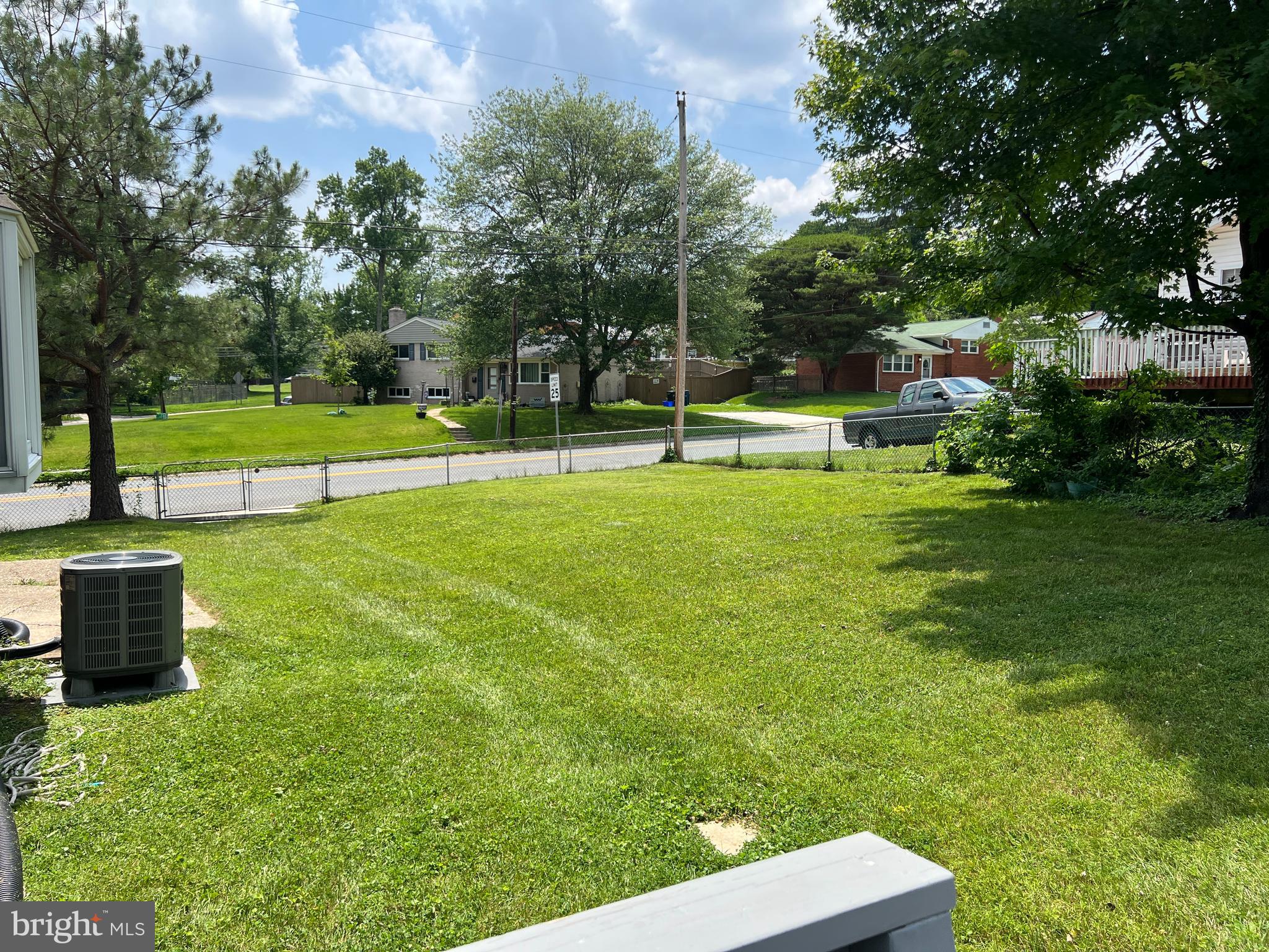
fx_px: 953
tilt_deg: -4.0
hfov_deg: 67.3
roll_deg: -0.6
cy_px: 476
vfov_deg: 53.1
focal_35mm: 26
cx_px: 634
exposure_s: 1/2513
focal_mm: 5.7
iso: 50
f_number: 1.5
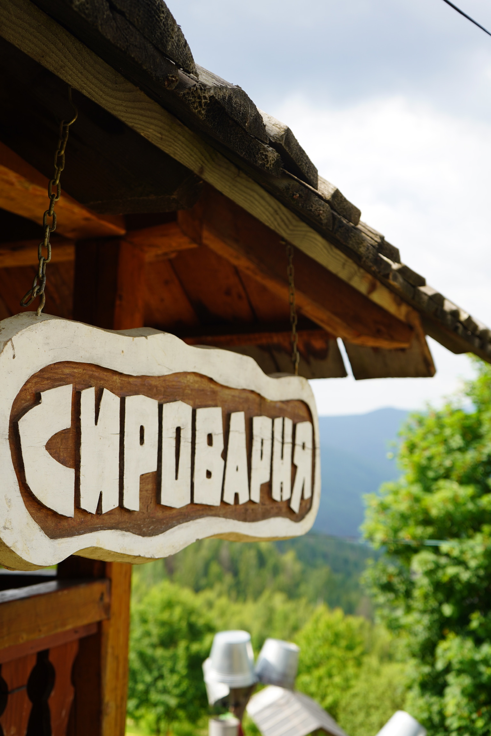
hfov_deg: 31.9
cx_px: 246
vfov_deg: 46.4
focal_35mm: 42
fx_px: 859
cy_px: 368
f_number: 5
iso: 100
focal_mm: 42
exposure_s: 1/200
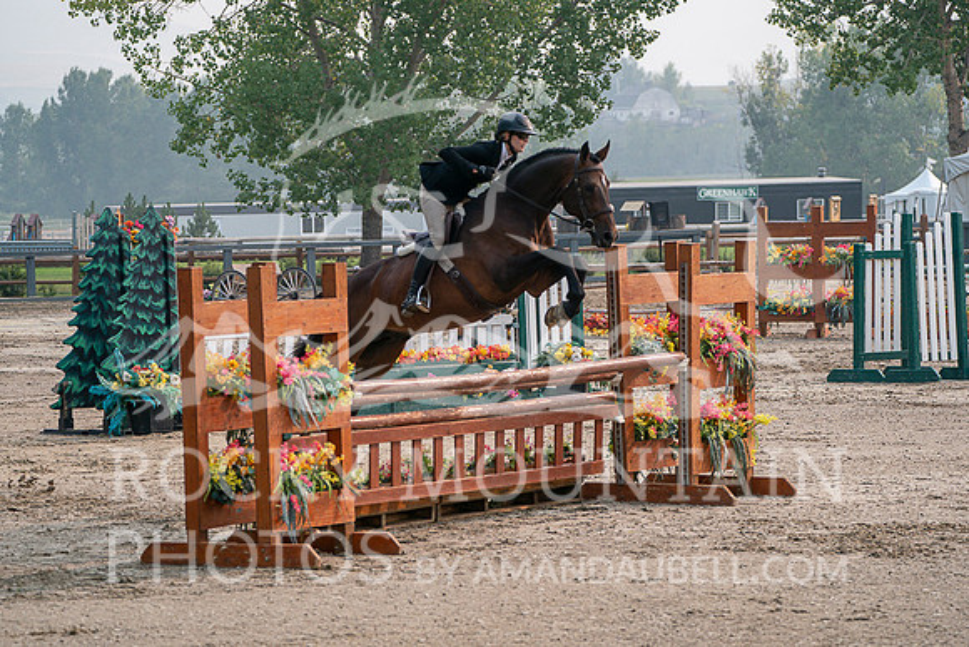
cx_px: 484
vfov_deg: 8.6
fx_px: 4307
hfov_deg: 12.8
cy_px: 324
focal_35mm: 160
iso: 500
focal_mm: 160
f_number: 5.6
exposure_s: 1/1000
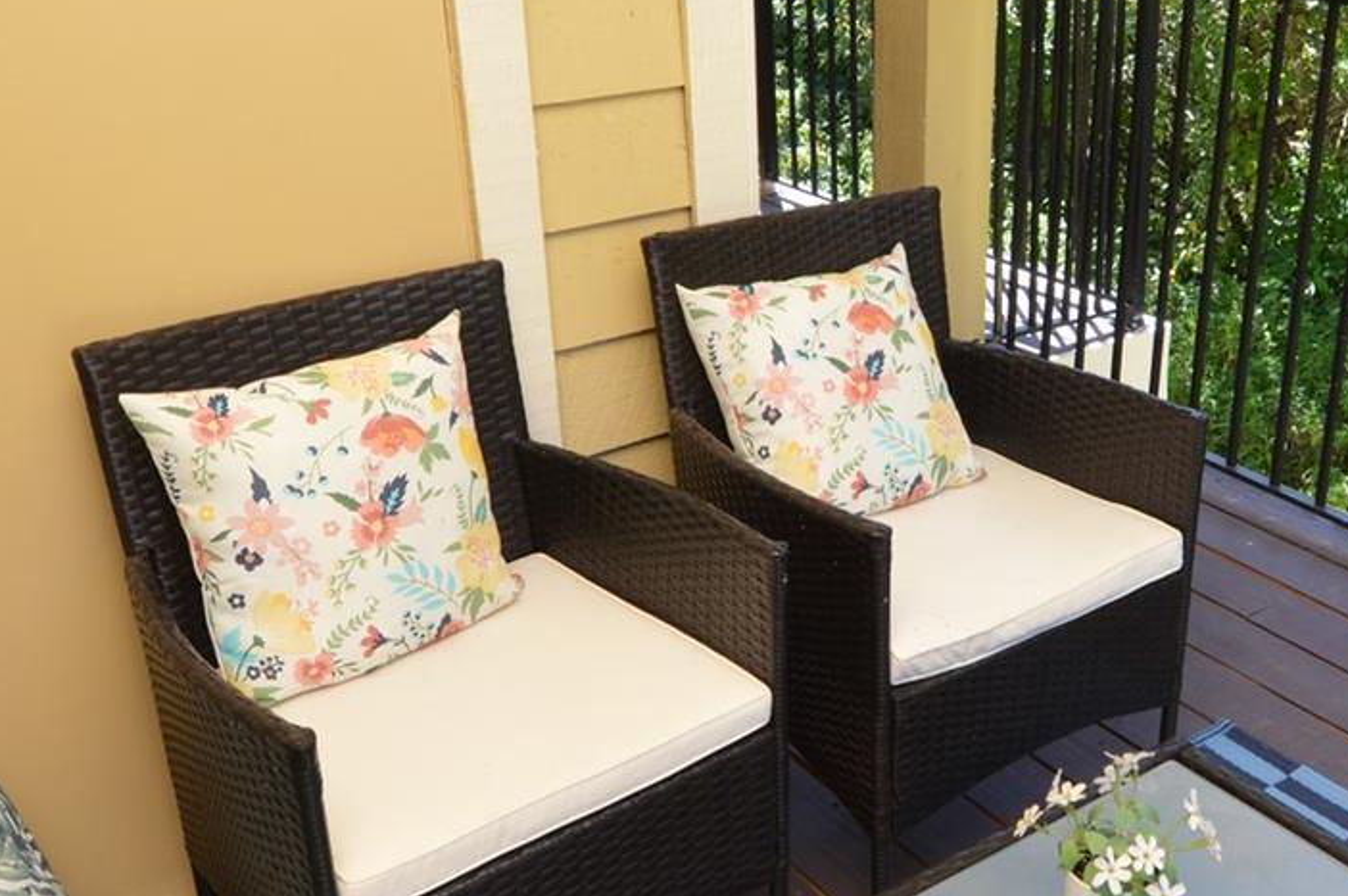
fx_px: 1534
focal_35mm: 41
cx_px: 945
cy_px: 444
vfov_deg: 32.6
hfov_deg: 46.4
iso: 280
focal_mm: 12
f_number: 5.6
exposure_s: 1/125
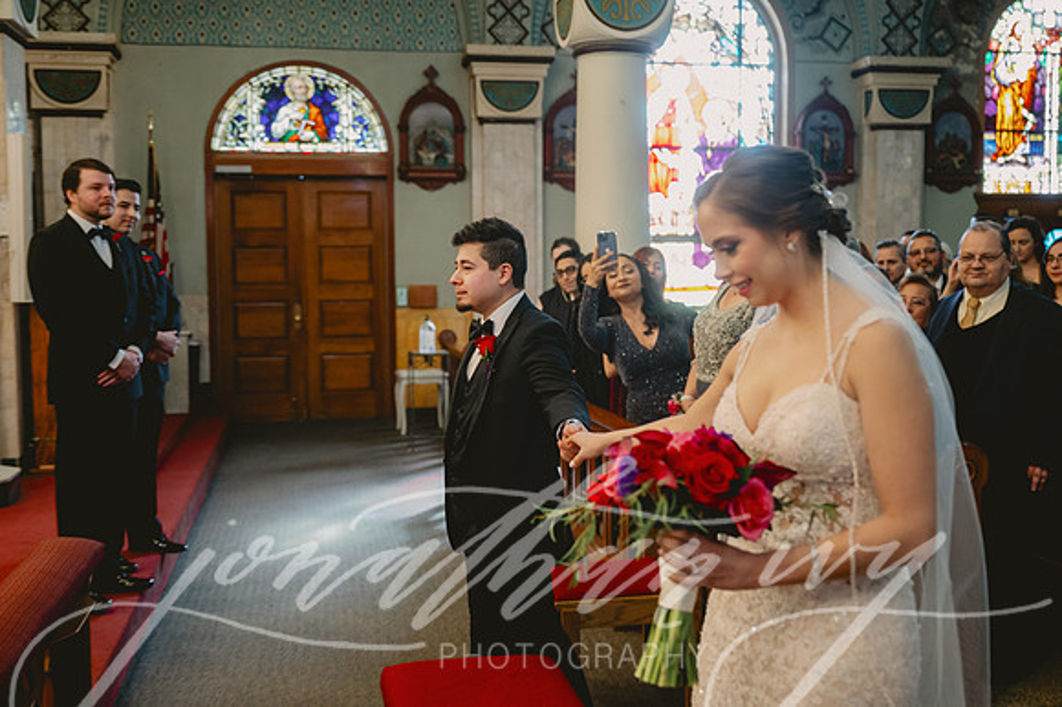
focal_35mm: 46
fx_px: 1343
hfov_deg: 43.1
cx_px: 542
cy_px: 354
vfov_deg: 29.5
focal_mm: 44
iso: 2000
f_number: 2.8
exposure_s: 1/250
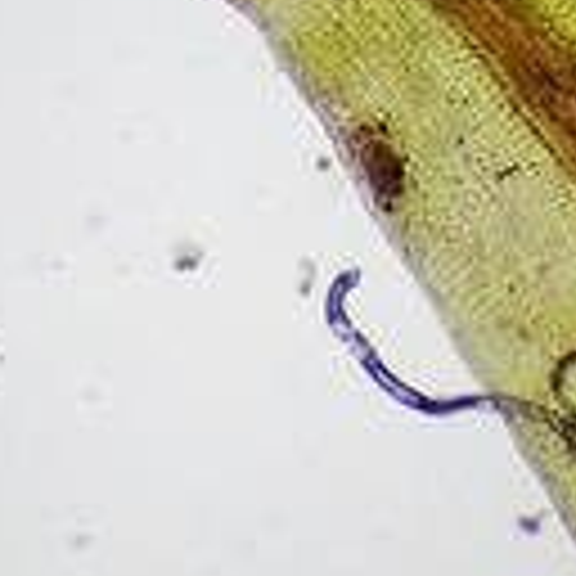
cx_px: 110
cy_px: 216
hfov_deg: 8.1
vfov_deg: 8.1
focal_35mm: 216
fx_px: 4066
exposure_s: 1/100
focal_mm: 8.99
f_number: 3.2
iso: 100
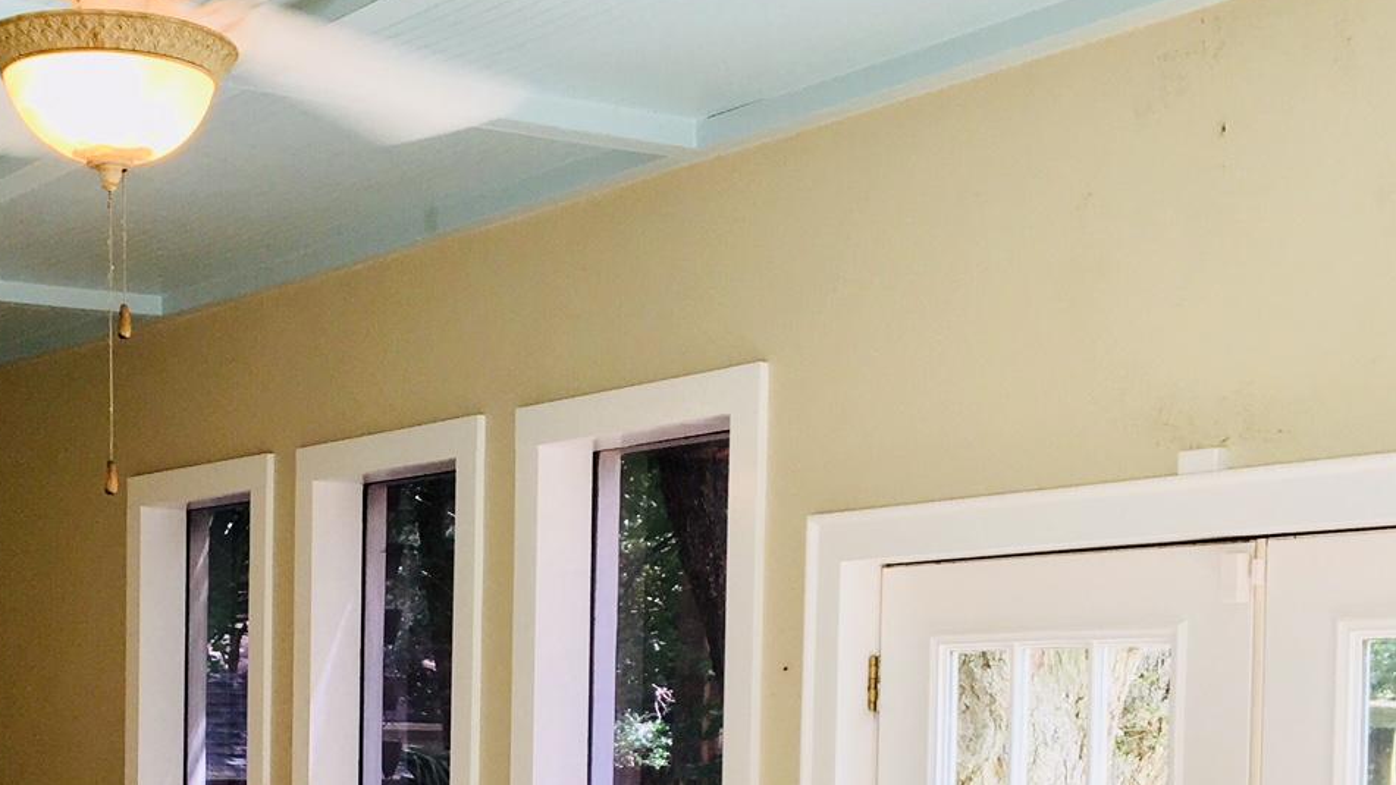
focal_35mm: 67
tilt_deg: -2.2
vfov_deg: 17.5
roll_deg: -0.4
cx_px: 495
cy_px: 830
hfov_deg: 31.3
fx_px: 2480
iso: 25
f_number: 2.2
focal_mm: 4.15
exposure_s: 1/33
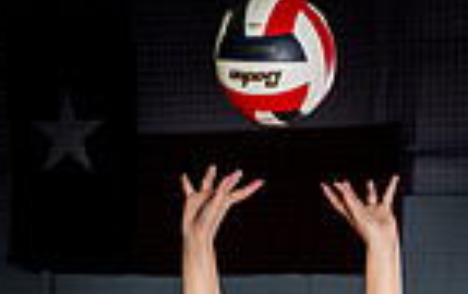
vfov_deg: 10.1
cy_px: 725
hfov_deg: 18.5
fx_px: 1431
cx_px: 340
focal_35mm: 112
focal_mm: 35
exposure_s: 1/200
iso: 500
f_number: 7.1
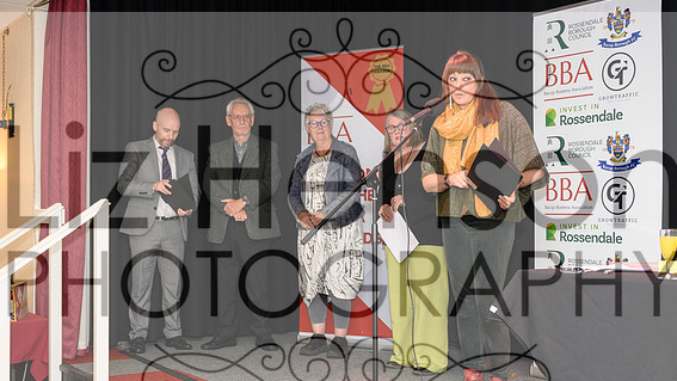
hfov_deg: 46.4
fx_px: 790
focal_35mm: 44
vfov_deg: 27.1
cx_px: 349
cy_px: 224
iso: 1250
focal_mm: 37
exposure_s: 1/200
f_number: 4
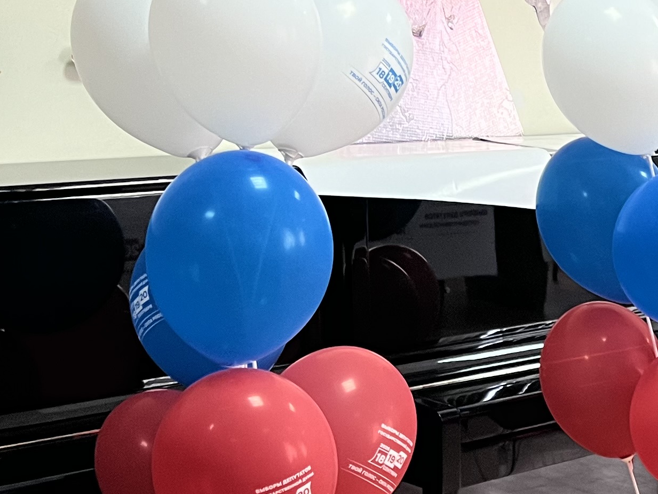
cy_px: 328
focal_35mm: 85
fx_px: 1616
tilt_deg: -10.3
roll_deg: -0.7
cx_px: 730
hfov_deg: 21.8
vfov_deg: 17.3
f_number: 1.5
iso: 100
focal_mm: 5.7
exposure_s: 1/50
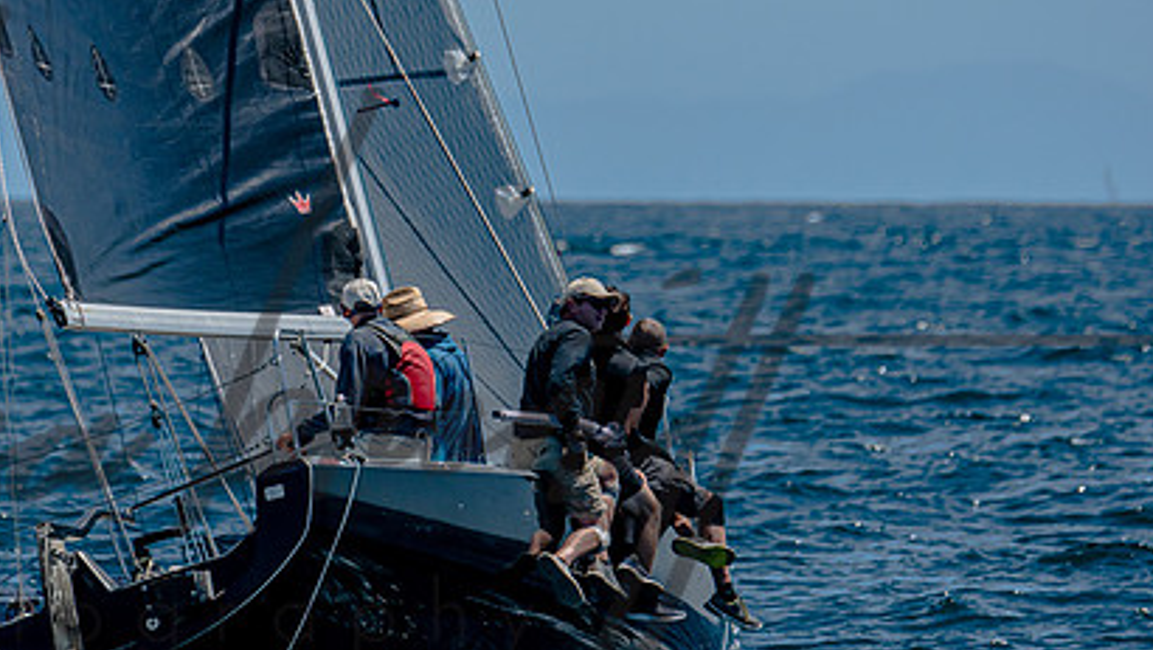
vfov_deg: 1.7
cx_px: 411
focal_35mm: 716
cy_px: 407
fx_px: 21899
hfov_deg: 3.0
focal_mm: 310
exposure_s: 1/2000
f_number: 5.6
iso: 200
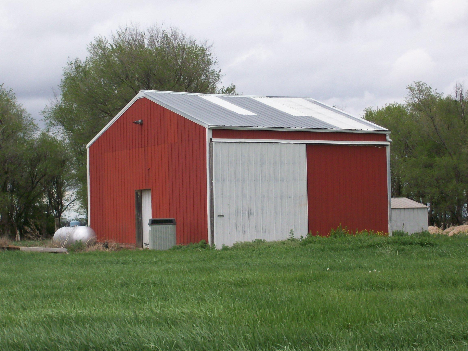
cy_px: 176
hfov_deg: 22.5
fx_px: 1176
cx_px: 234
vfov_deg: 17.0
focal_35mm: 87
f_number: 4.3
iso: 80
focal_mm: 14.3
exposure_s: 1/495
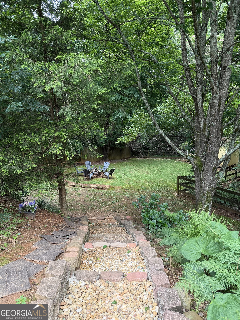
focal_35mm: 24
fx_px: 222
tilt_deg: -10.8
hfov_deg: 56.8
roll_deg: +2.5
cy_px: 160
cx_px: 120
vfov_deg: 71.6
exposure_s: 1/121
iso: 100
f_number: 1.78
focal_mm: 6.76
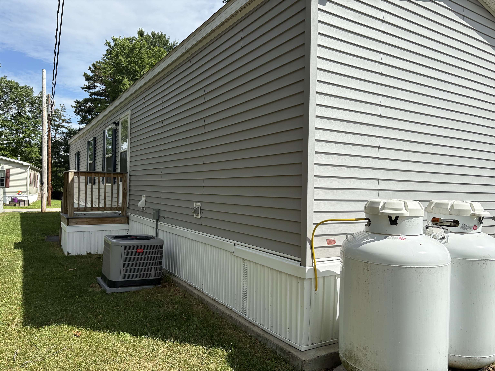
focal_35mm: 26
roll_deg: -1.4
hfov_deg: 67.3
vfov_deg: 53.1
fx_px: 372
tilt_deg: +0.7
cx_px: 248
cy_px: 186
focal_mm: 5.96
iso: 50
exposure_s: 1/4065
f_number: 1.6
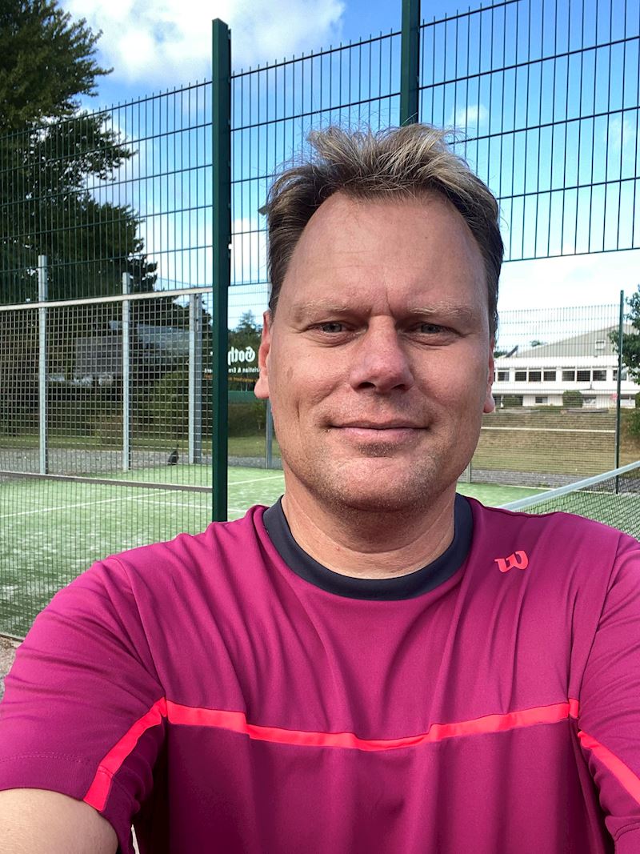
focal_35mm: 30
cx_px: 320
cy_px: 427
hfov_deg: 46.8
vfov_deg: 60.0
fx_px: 740
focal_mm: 2.71
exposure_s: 1/286
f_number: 2.2
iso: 25
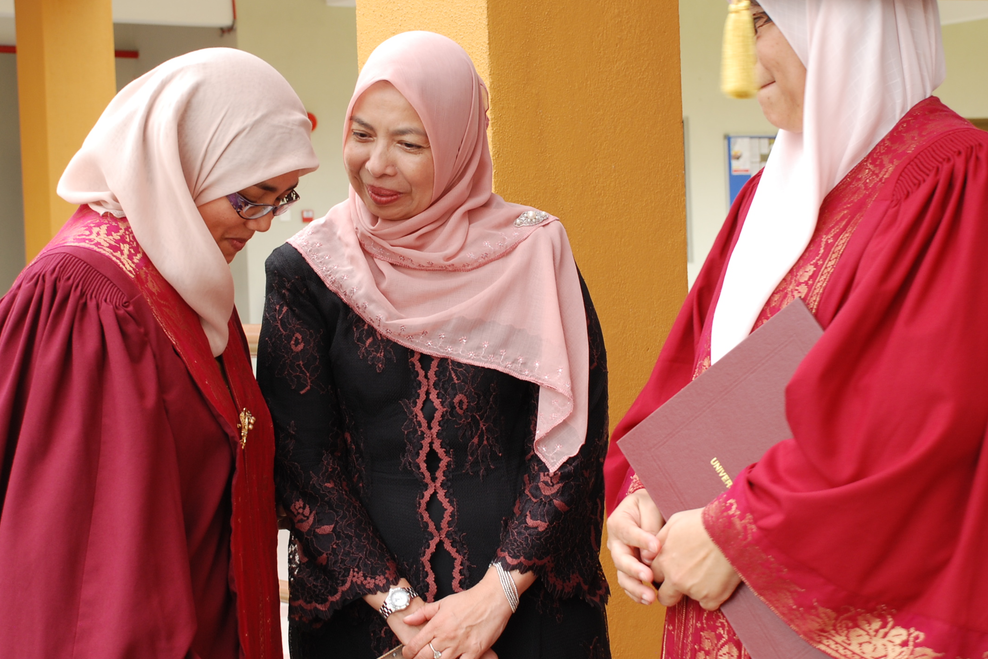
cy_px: 281
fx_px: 2250
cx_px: 446
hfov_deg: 24.8
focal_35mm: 82
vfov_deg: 16.6
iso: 200
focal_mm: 40
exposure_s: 1/100
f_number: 5.6
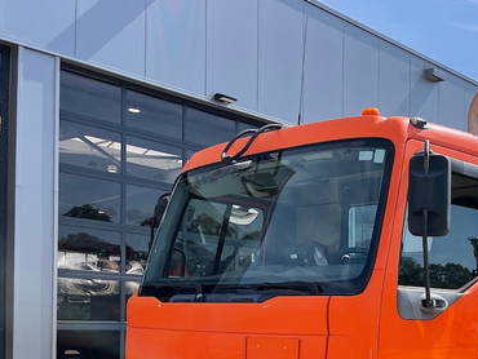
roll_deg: +0.2
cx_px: 445
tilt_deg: +2.1
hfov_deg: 33.9
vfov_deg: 26.6
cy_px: 322
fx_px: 732
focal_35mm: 53
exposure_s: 1/3086
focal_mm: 5.1
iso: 32
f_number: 1.6
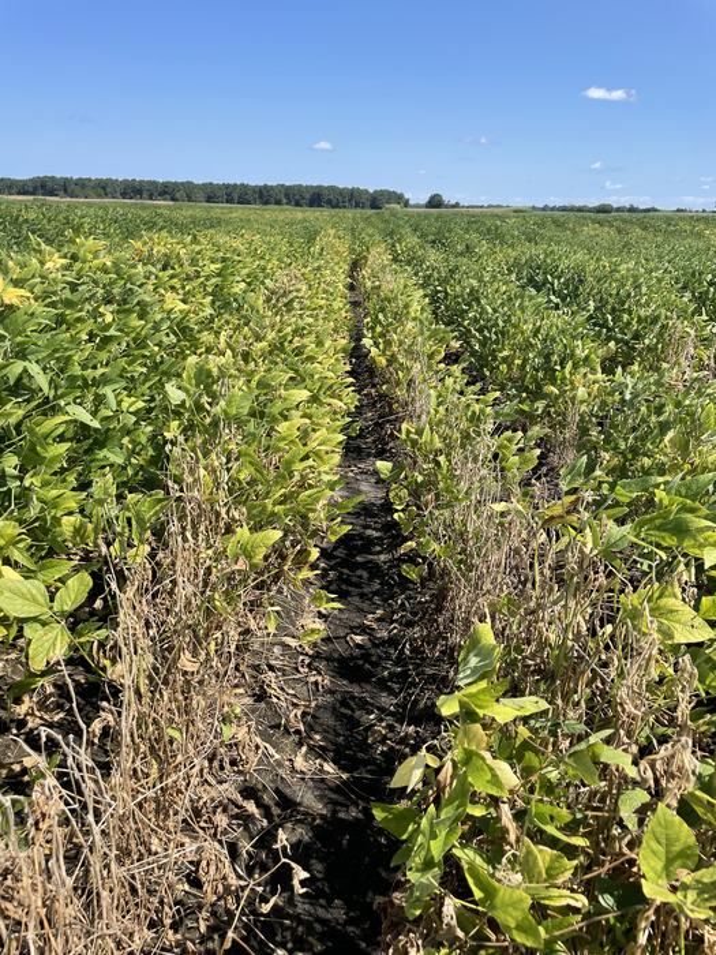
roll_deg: -0.9
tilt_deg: -18.9
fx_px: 717
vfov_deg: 67.3
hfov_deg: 53.1
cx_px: 358
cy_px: 478
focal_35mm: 26
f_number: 1.6
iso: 32
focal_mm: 4.2
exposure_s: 1/2174
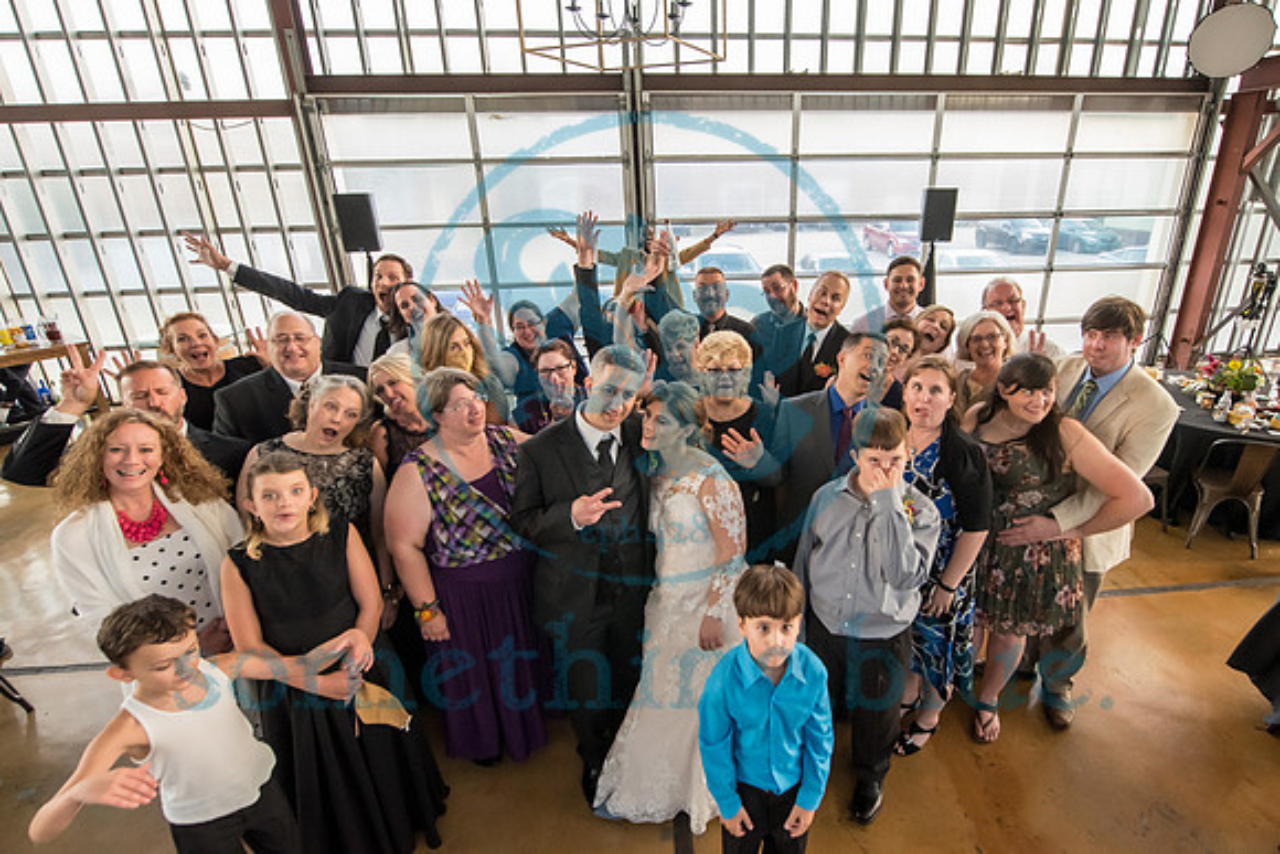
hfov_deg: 94.1
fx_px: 592
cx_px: 710
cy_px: 418
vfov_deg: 71.6
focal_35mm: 17
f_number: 5.6
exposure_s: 1/250
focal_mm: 14
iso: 2000
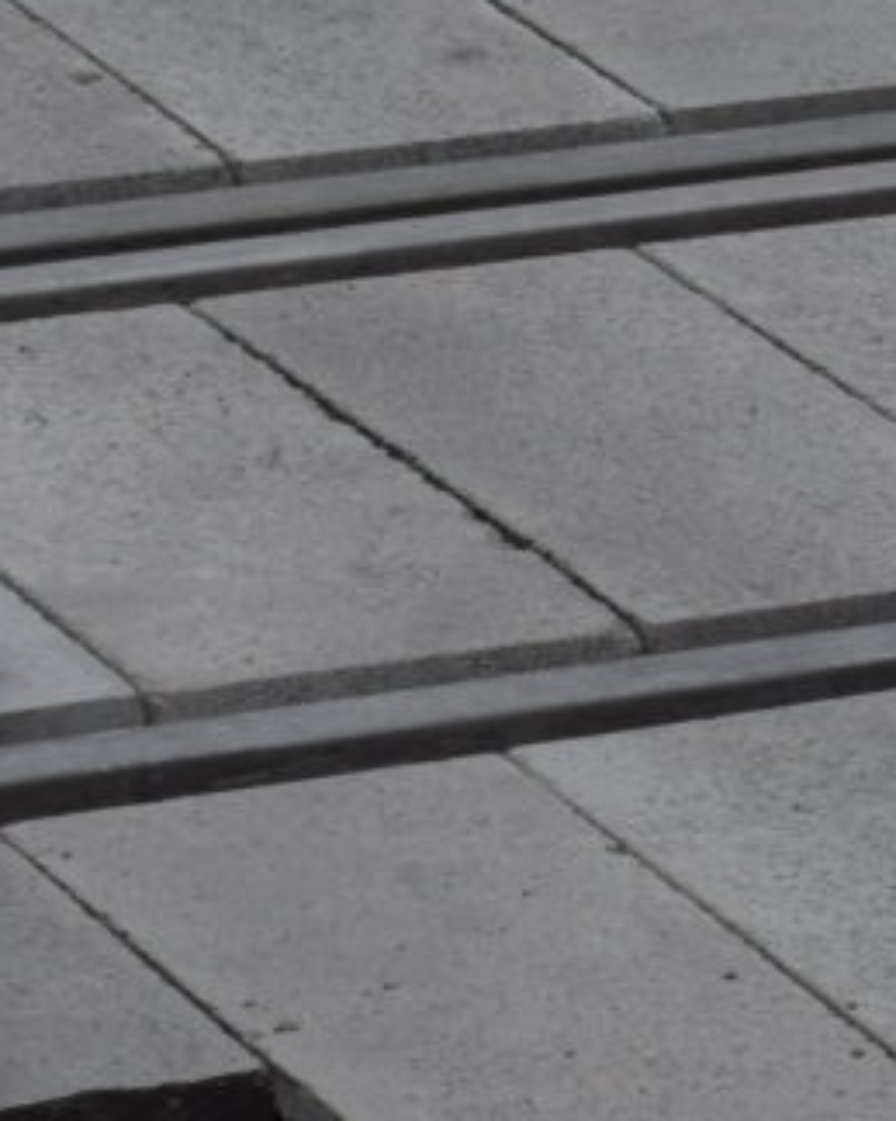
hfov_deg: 3.8
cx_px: 3345
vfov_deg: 5.0
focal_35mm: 390
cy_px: 614
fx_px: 12924
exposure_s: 1/800
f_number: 14
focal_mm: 35
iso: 200
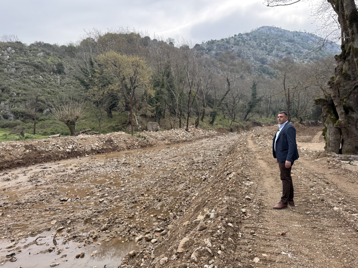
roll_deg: -0.2
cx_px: 179
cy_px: 134
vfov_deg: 56.8
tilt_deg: +0.6
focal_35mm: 24
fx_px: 248
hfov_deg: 71.6
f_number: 1.78
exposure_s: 1/842
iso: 80
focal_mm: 6.76
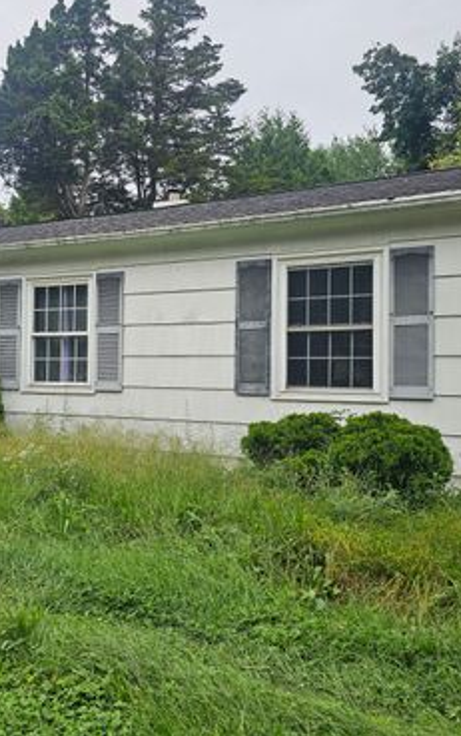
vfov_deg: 58.1
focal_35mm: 33
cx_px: 142
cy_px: 364
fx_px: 663
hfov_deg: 37.8
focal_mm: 6.3
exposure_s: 1/208
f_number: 1.7
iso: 10
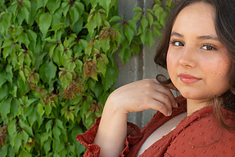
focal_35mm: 105
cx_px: 169
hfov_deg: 19.4
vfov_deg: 12.9
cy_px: 137
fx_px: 685
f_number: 8
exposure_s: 1/200
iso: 640
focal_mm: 52
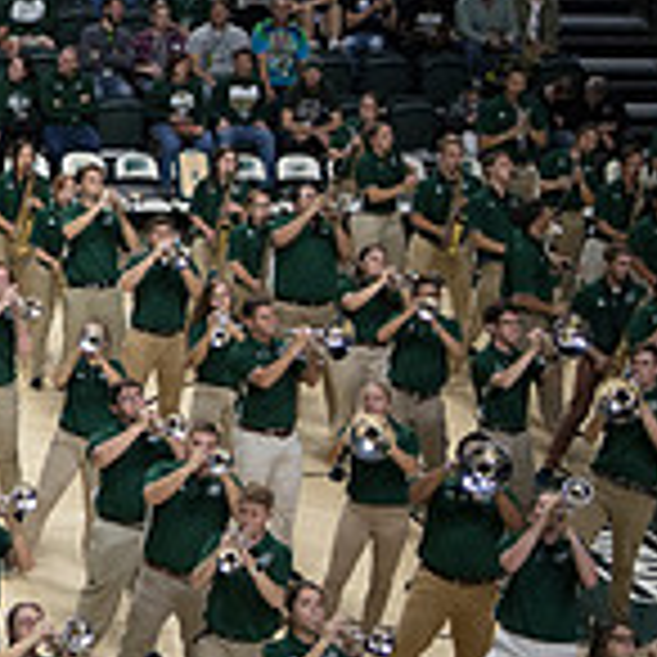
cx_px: -567
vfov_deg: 9.9
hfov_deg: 9.4
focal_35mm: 176
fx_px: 3779
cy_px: 313
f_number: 2.8
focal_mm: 52
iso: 2000
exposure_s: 1/1000
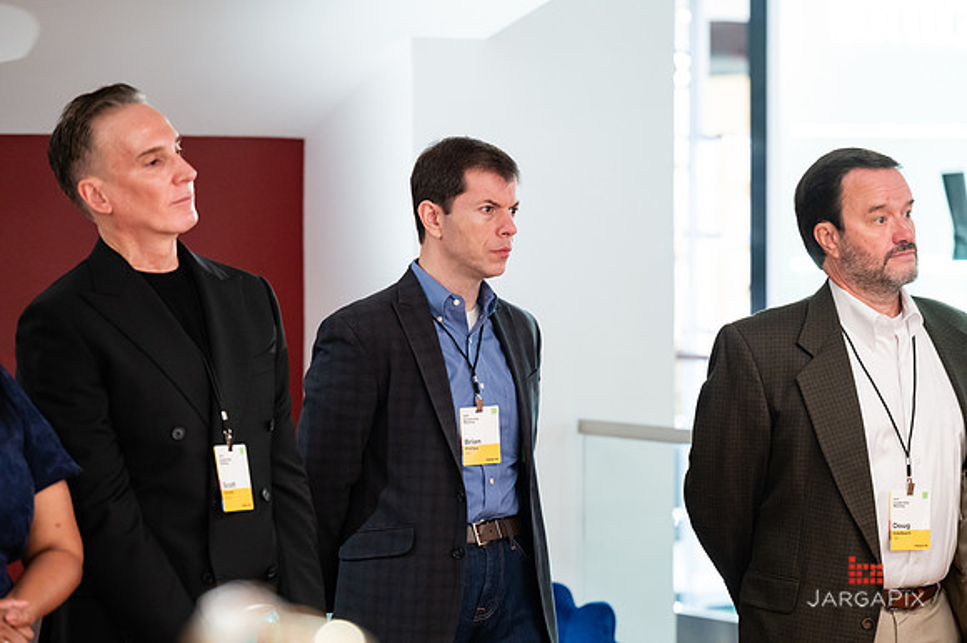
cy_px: 322
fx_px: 2806
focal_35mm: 105
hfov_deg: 19.6
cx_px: 484
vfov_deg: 13.1
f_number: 3.2
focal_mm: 104
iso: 2500
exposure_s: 1/160
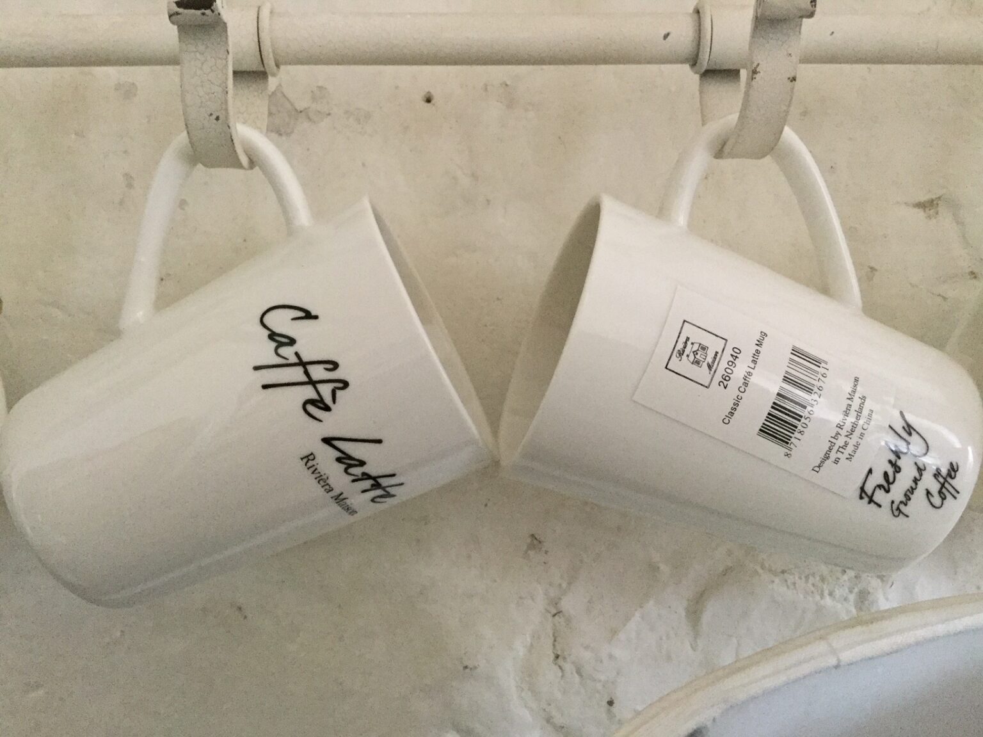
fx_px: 880
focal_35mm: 31
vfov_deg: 45.4
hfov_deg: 58.4
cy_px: 368
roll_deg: +1.3
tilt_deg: -11.4
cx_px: 492
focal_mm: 3.3
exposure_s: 1/25
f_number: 2.4
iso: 200
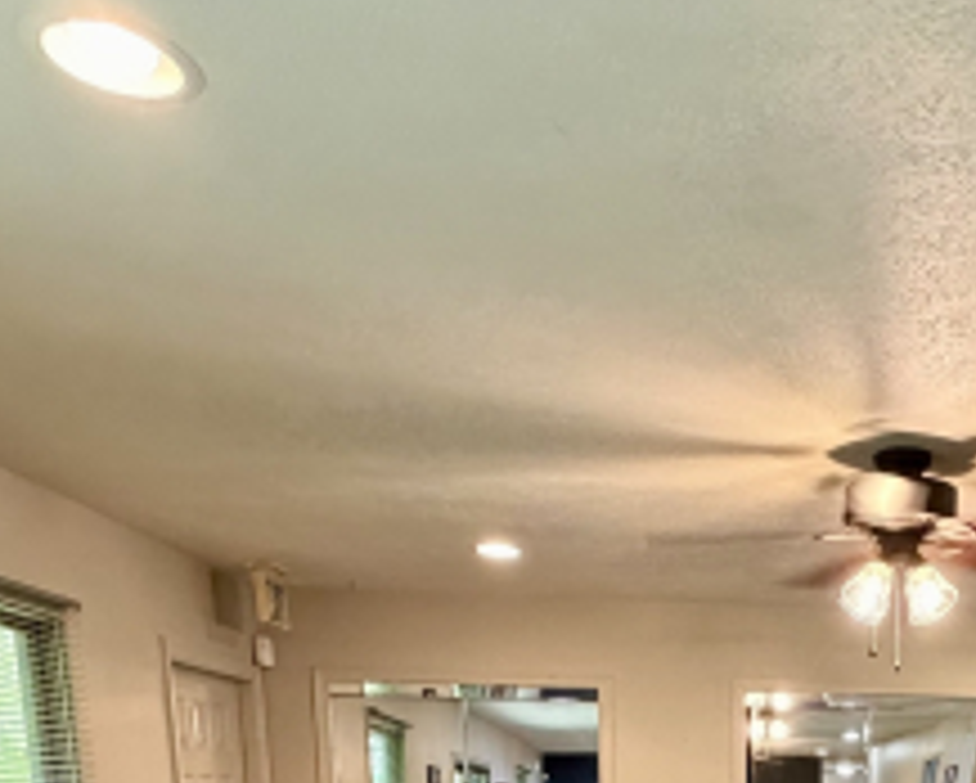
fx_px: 1214
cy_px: 1058
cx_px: 834
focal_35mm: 42
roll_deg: -0.5
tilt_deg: -12.0
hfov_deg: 41.1
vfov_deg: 28.3
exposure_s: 1/60
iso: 640
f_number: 2.2
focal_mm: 2.22
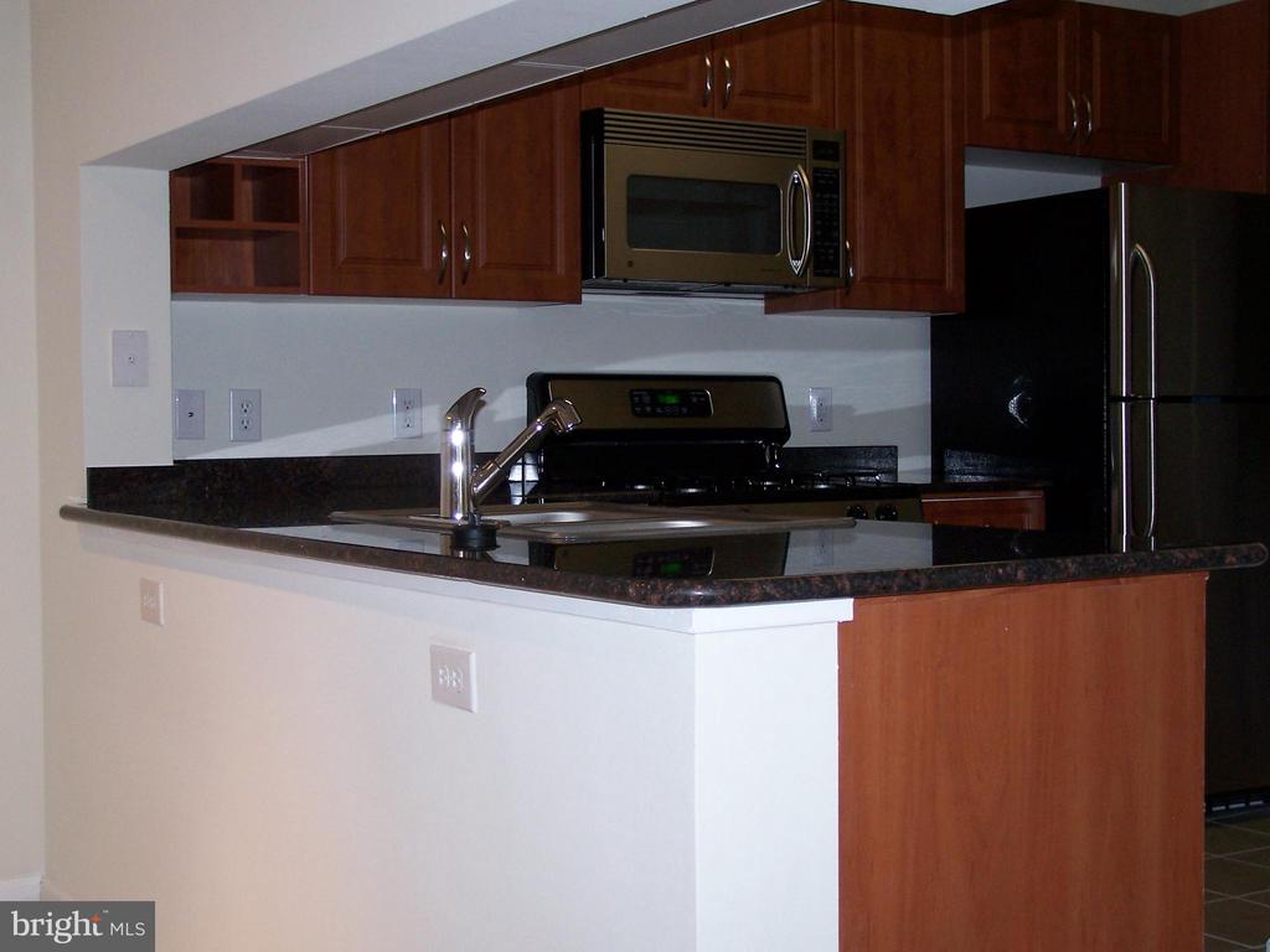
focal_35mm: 56
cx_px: 635
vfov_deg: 26.1
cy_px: 476
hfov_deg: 34.3
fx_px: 2055
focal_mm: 9.3
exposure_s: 1/60
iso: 140
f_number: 3.1
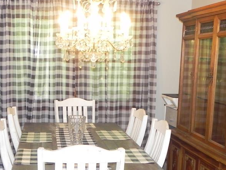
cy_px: 121
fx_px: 372
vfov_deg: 25.5
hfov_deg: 33.6
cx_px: 80
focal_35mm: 57
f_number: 2.8
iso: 200
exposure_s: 1/30
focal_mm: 5.9
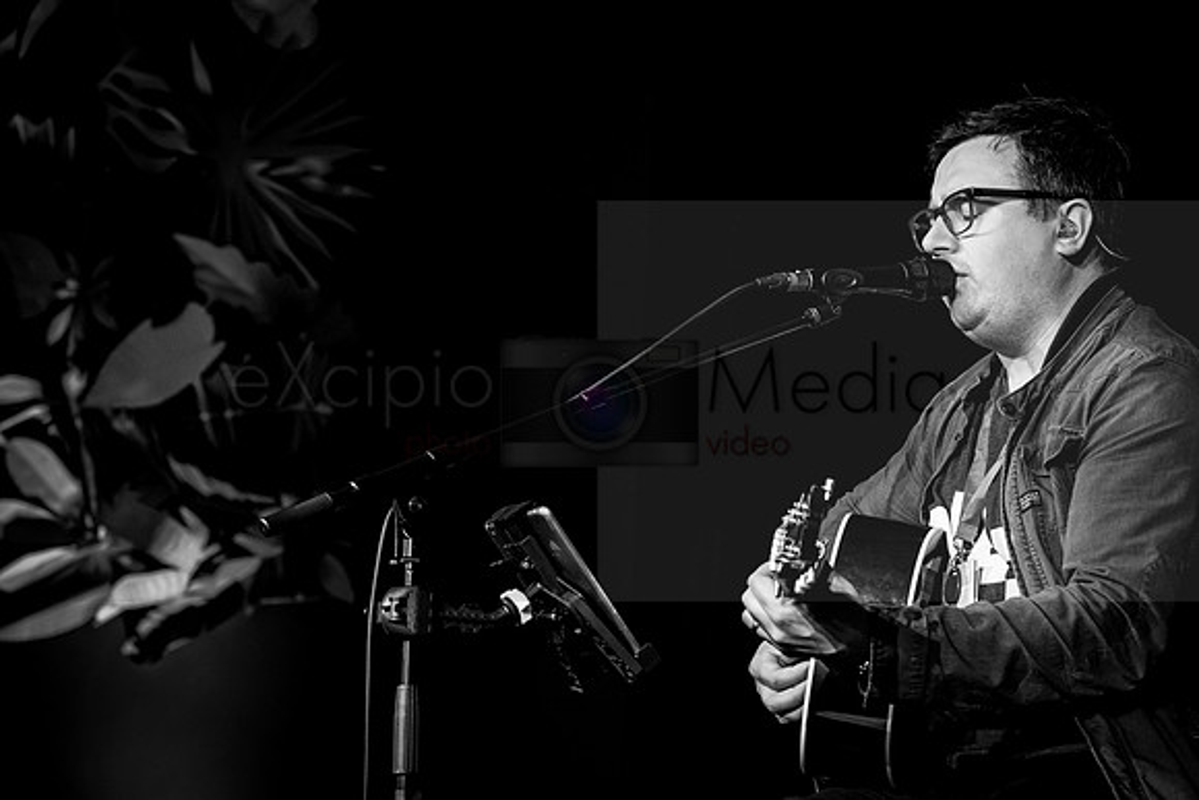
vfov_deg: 9.6
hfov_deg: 14.4
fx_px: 4750
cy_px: 389
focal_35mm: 143
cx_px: 637
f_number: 5.6
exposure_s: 1/125
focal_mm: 132
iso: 3200
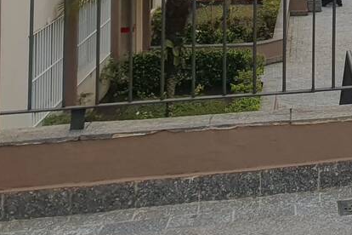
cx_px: 596
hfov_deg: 18.1
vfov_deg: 13.5
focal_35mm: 94
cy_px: -143
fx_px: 919
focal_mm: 4.32
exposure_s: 1/1452
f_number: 2.4
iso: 50
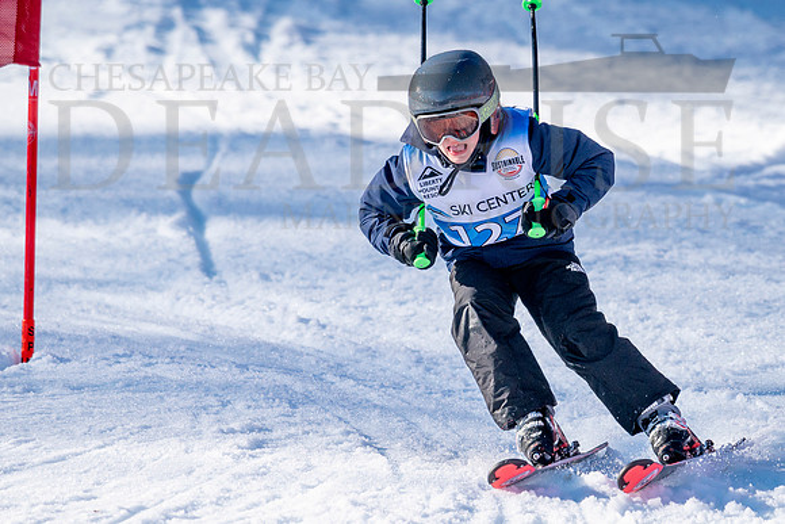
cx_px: 466
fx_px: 15651
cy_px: 263
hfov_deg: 2.9
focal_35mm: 718
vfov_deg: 1.9
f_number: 8
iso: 640
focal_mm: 560
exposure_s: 1/3200
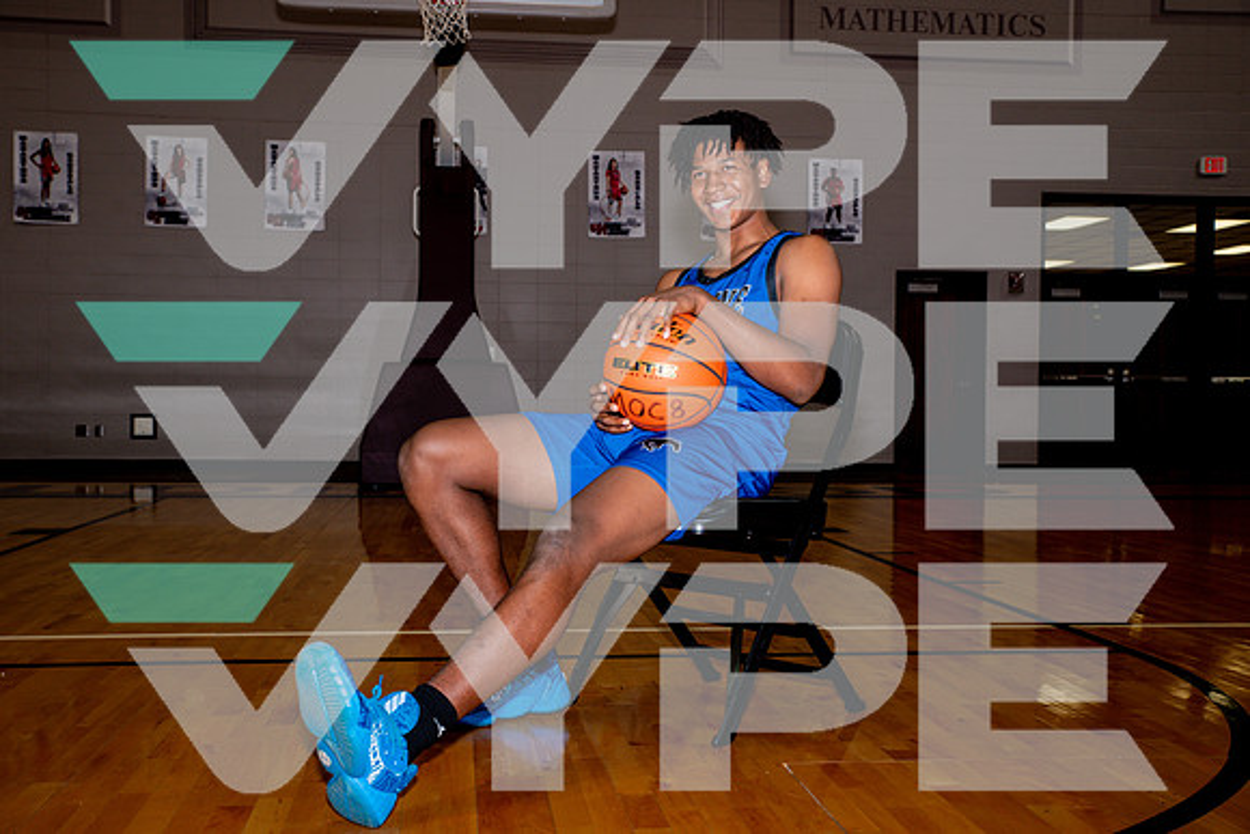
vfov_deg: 33.4
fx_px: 1390
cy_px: 417
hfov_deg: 48.4
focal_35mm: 40
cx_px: 625
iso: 400
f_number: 6.3
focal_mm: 40
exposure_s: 1/160
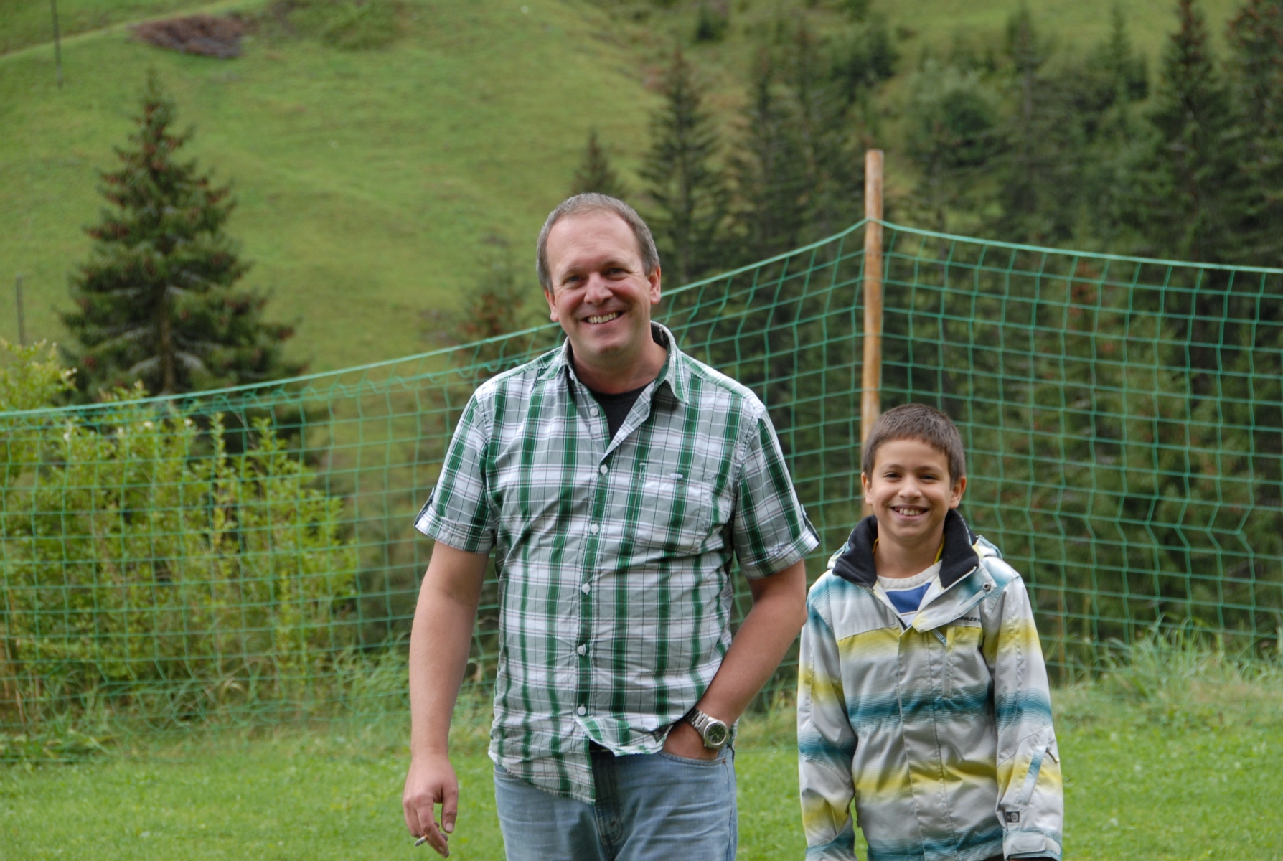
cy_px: 430
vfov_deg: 10.2
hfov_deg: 15.2
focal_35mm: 135
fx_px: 4821
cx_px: 642
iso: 320
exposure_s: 1/180
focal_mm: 90
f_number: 7.1
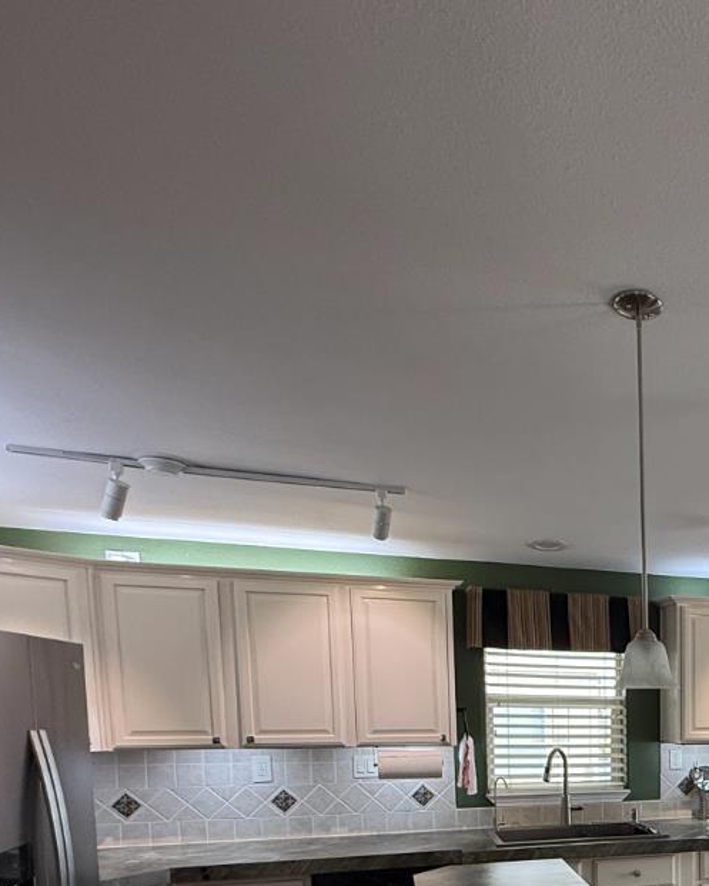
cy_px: 780
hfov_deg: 37.4
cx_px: 779
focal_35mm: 33
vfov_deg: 49.0
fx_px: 865
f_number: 2.2
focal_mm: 2.22
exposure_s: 1/120
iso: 125
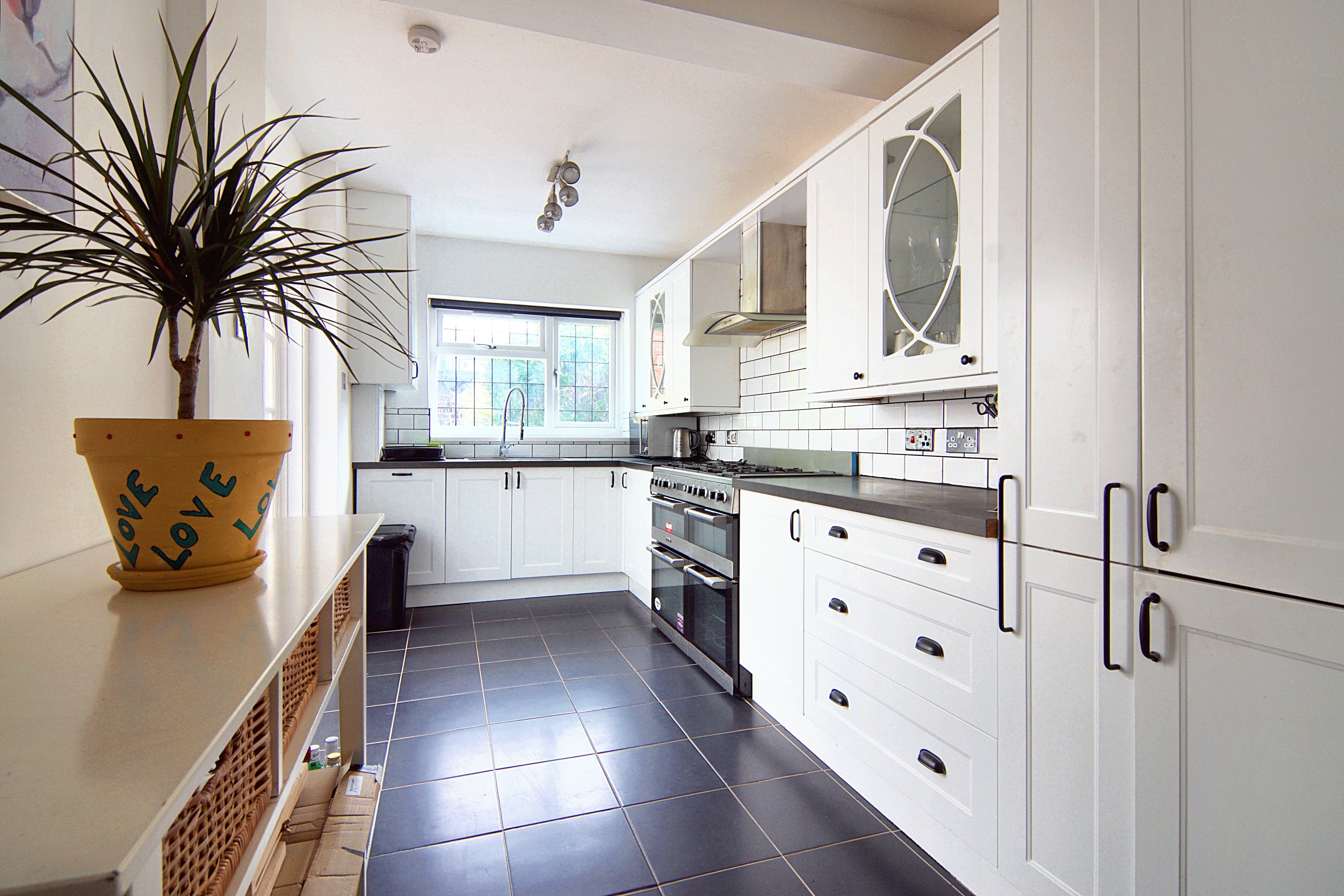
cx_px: 672
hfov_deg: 95.0
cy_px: 448
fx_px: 616
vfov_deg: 72.0
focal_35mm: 16
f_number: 10
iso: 100
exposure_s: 1/10
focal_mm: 11
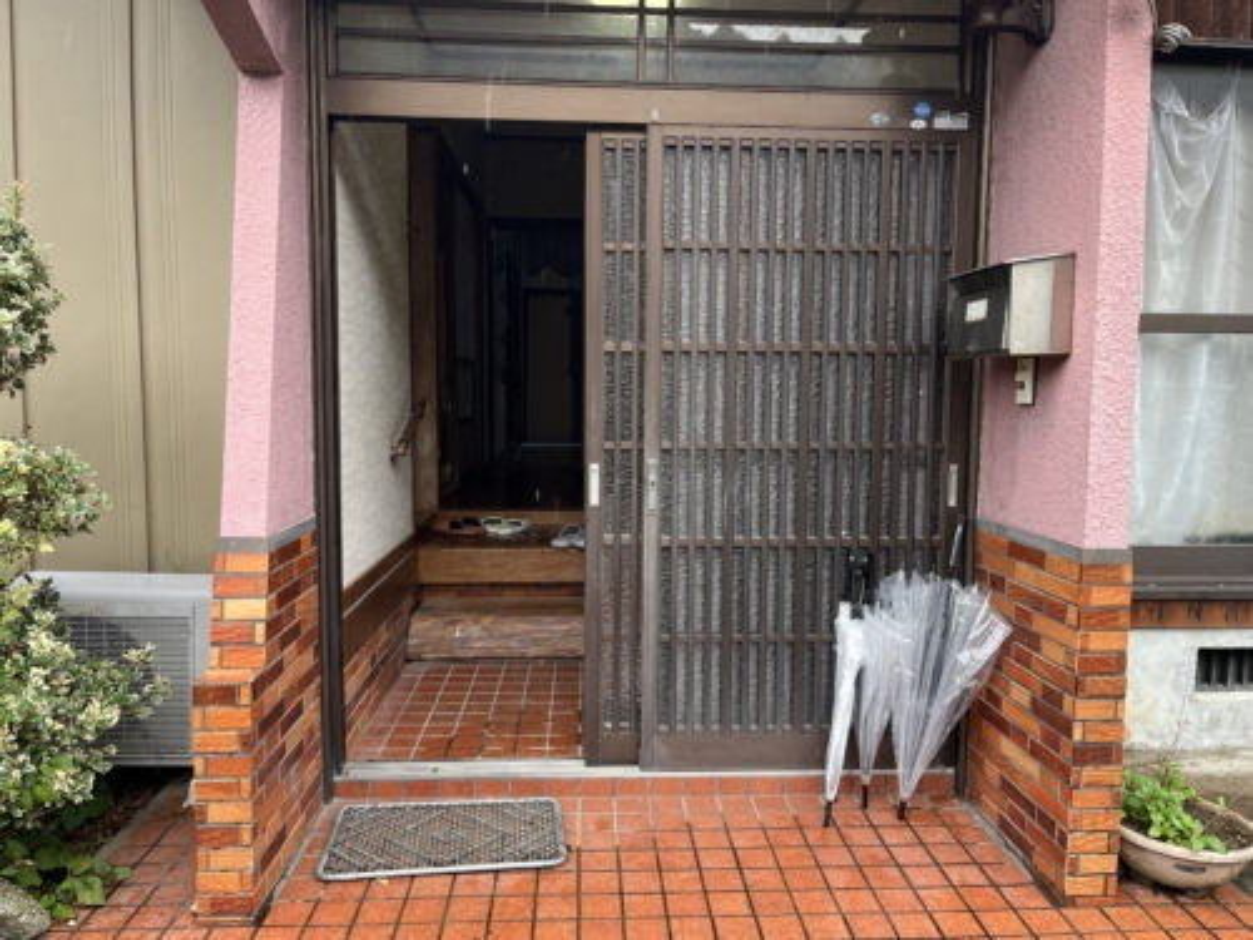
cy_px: 470
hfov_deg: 67.3
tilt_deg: -3.1
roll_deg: +1.2
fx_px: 941
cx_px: 626
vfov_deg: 53.1
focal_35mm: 26
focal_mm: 5.1
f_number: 1.6
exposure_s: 1/121
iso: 50
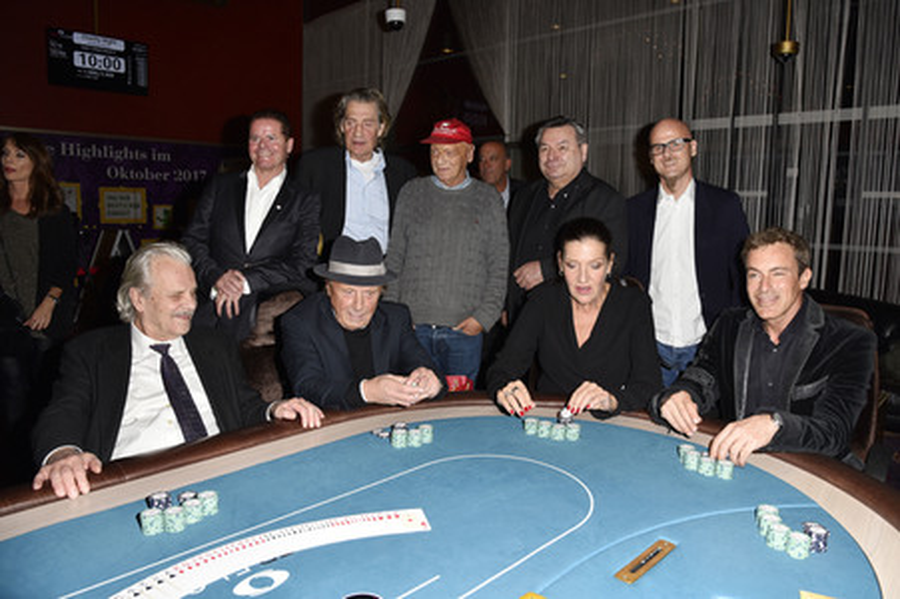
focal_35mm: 24
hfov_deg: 73.8
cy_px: 300
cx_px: 450
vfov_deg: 53.1
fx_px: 600
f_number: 6.3
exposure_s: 1/200
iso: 320
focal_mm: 24
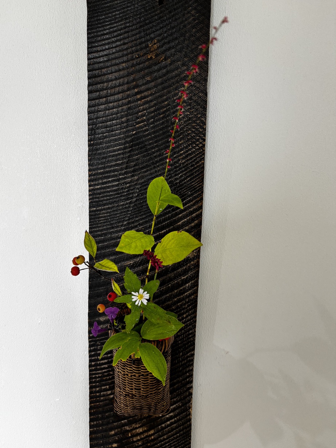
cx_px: 163
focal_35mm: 27
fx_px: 350
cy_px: 227
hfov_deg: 51.3
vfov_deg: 65.3
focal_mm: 5.96
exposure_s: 1/117
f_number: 1.6
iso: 125
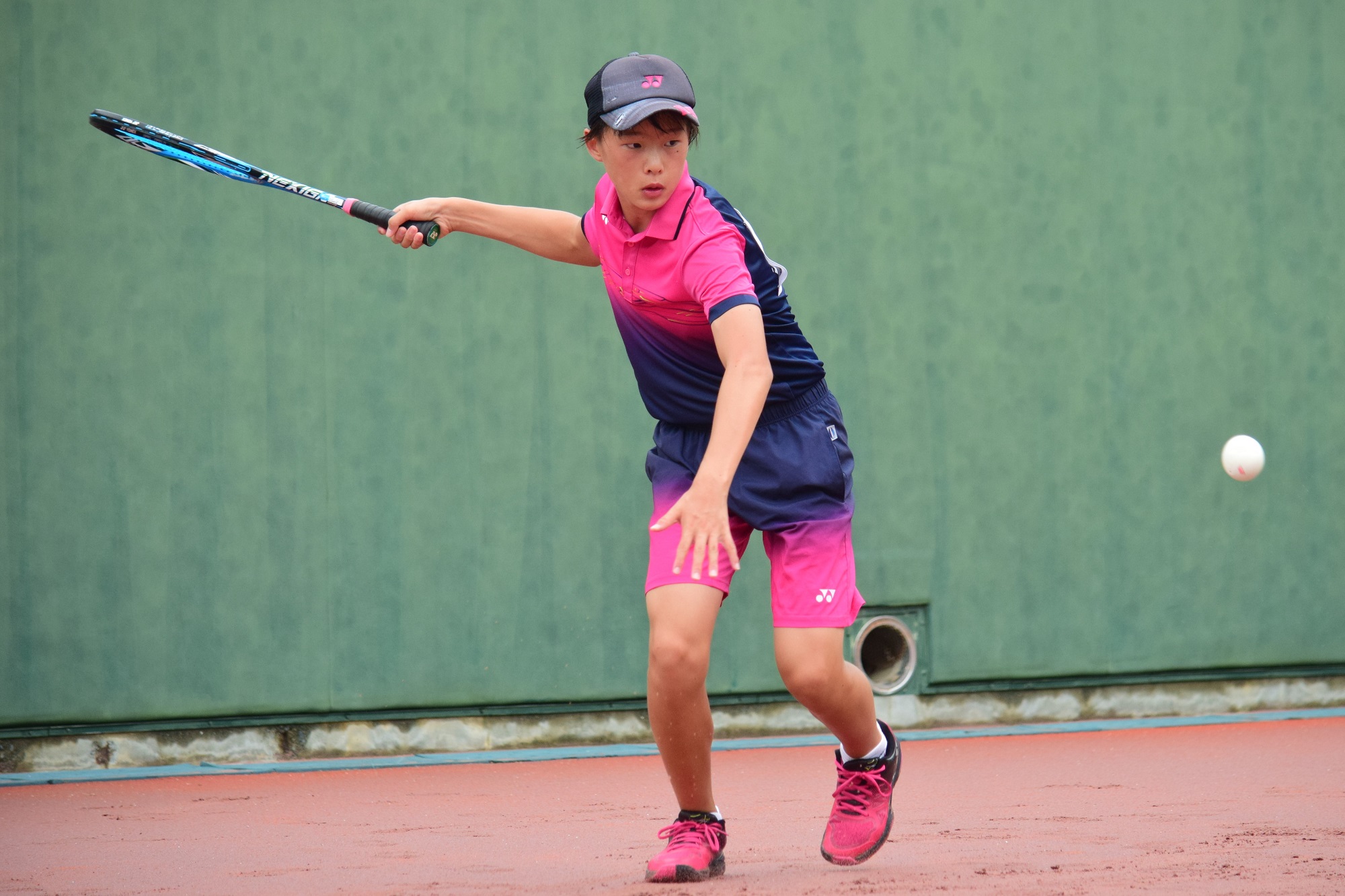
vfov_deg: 6.5
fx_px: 7845
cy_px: 448
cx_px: 672
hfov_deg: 9.8
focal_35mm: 210
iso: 800
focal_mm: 140
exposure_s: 1/1250
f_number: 4.8
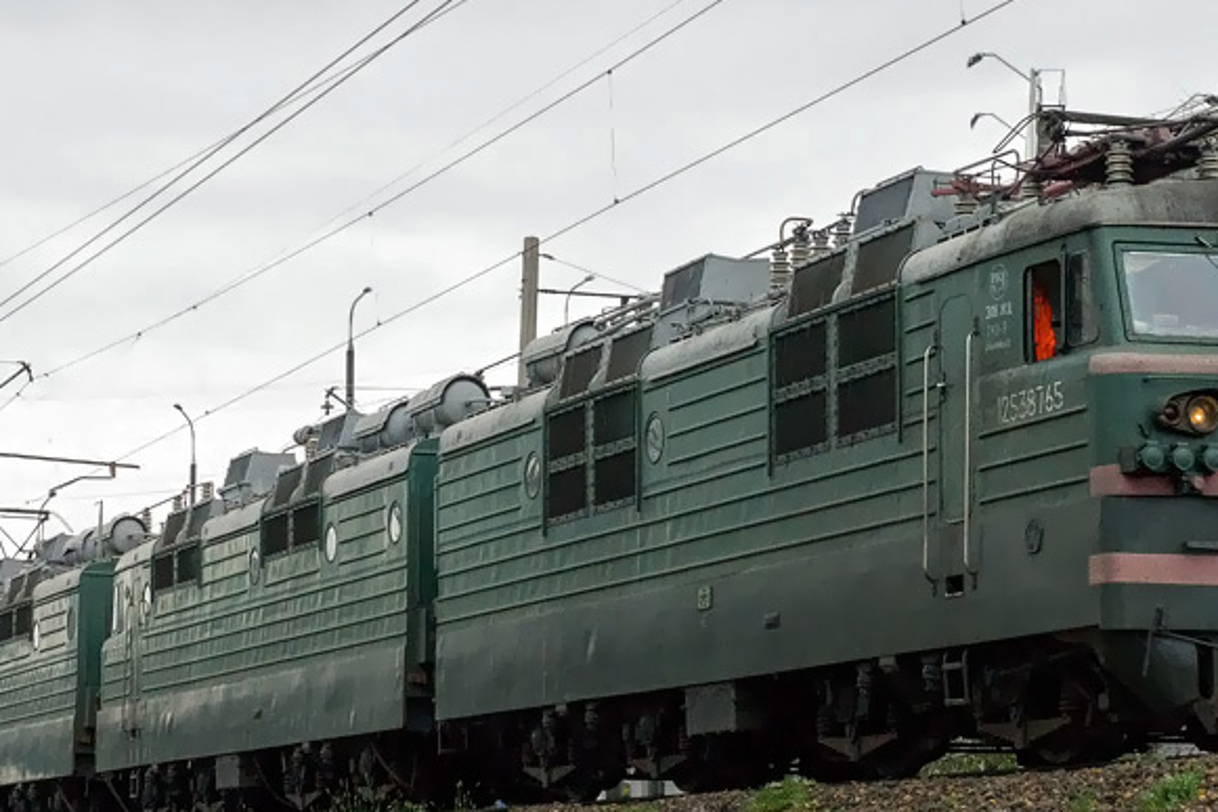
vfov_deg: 14.7
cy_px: 380
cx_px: 700
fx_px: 3145
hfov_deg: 21.9
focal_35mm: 93
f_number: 5.6
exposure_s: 1/500
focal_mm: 30
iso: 800
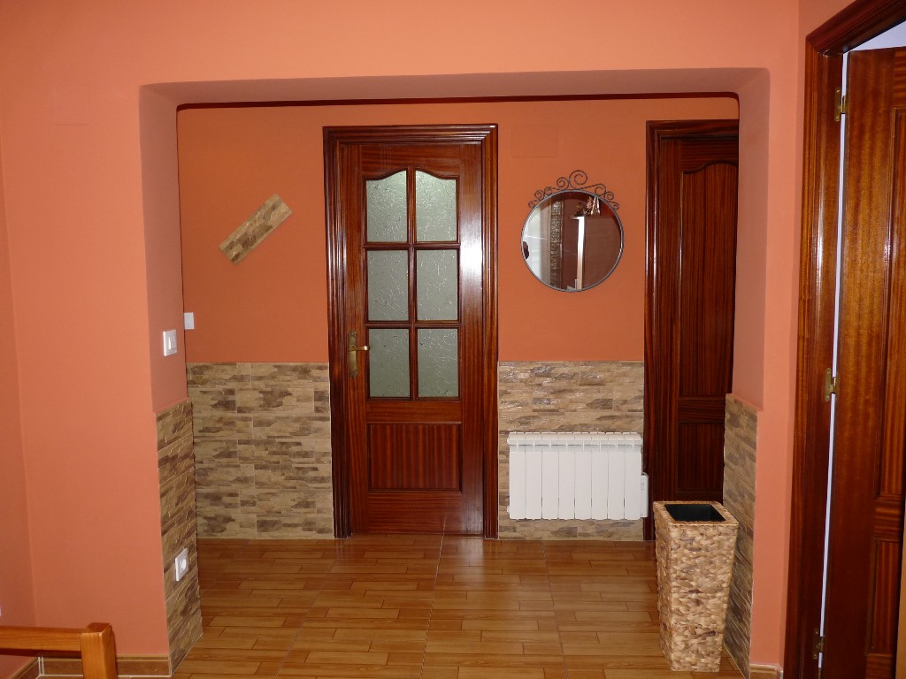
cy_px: 340
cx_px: 453
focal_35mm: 27
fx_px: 707
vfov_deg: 51.4
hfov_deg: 65.3
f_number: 2.8
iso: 160
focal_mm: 4.8
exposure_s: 1/30
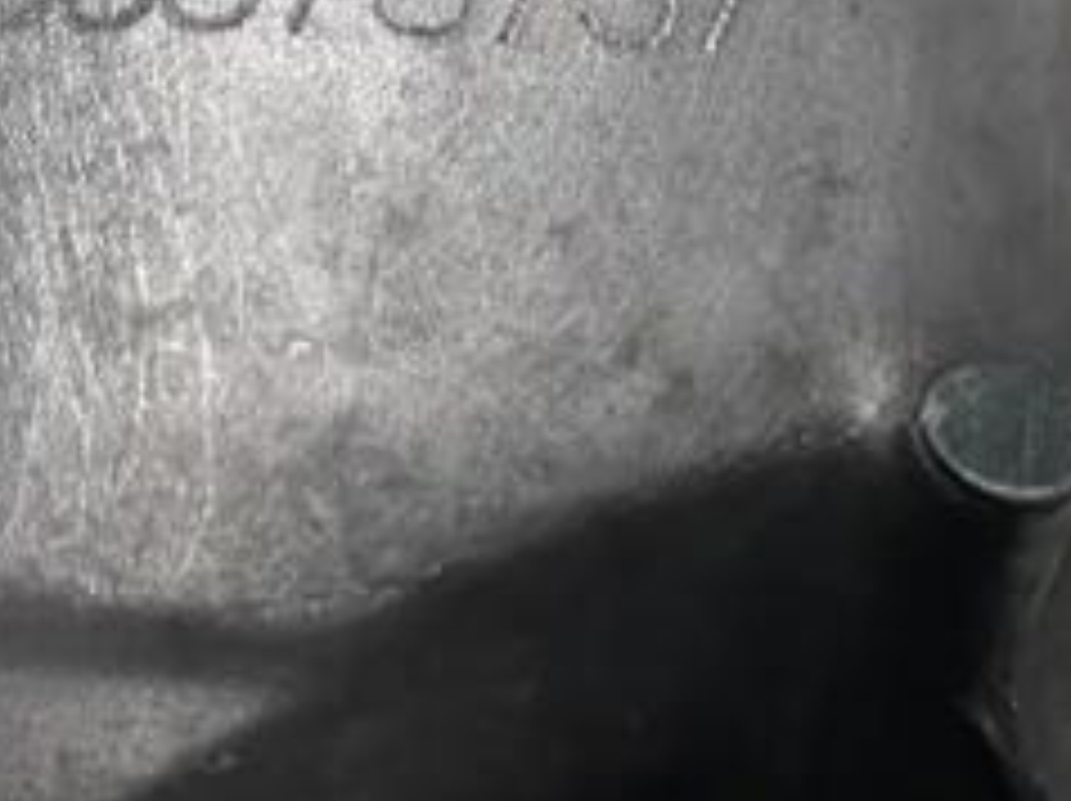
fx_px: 2164
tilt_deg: -59.8
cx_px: 333
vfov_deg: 20.3
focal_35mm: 70
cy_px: -18
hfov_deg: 27.6
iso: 80
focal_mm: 4.2
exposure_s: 1/50
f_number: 1.6
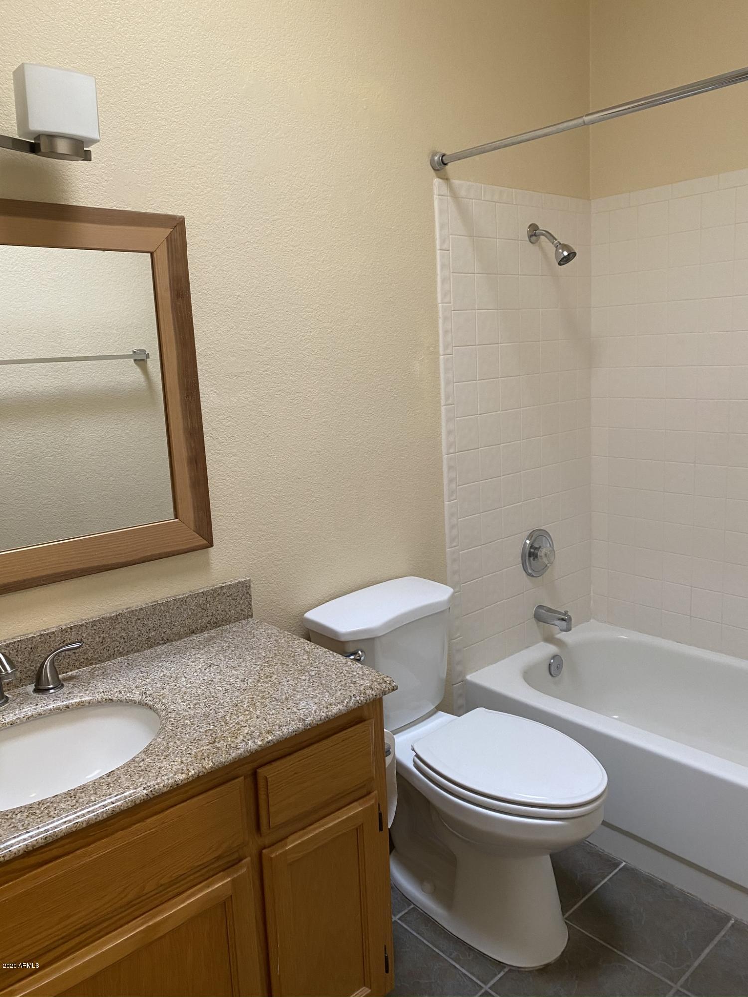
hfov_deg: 53.1
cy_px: 498
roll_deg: +2.6
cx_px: 374
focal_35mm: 26
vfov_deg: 67.3
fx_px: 749
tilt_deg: -10.6
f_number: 1.8
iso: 125
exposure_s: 1/60
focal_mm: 4.25
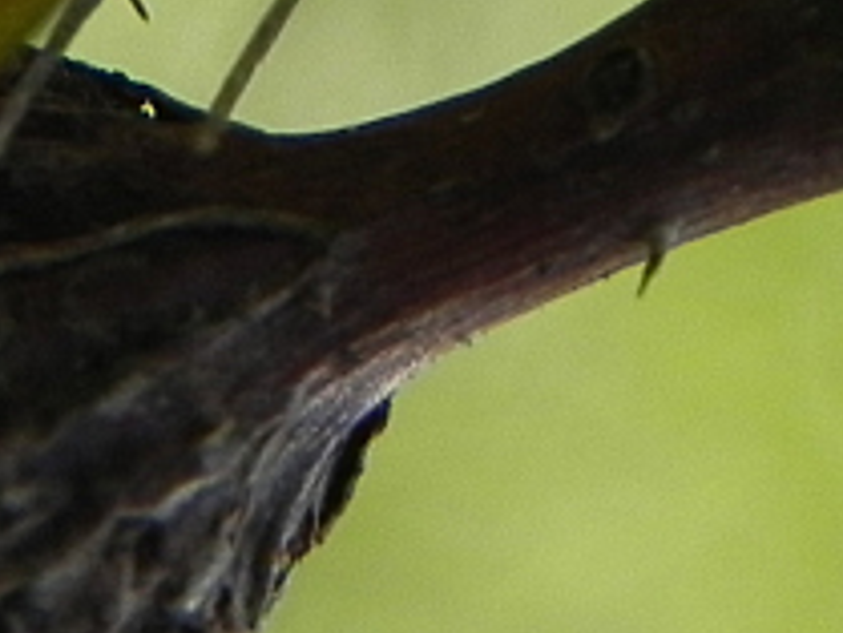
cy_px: -528
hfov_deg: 3.8
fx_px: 12549
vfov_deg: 2.9
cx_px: 145
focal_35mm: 515
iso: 160
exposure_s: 1/251
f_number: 4
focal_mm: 18.8
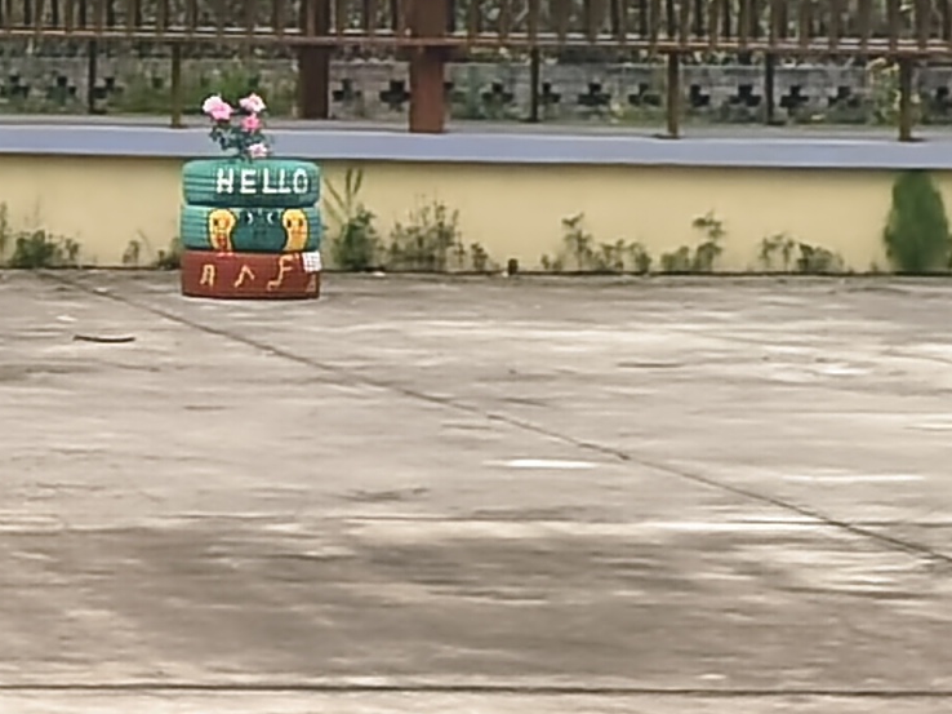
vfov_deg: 7.0
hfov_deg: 9.1
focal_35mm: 211
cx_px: -636
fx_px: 5801
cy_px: -143
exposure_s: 1/1403
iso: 50
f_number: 2
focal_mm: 6.98
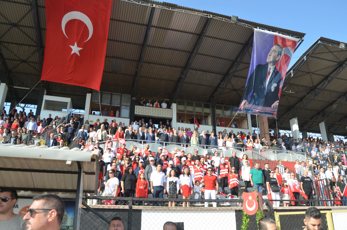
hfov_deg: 67.5
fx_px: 260
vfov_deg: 47.7
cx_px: 174
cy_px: 115
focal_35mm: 27
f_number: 6.3
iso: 100
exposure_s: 1/200
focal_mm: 18
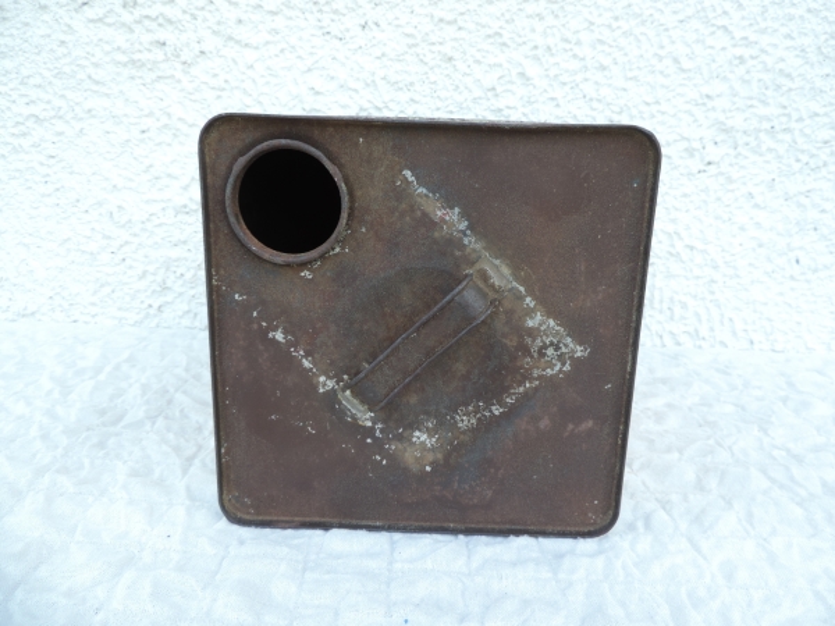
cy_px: 313
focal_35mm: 24
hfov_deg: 71.6
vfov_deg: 56.8
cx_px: 418
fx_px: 579
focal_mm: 4.3
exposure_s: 1/125
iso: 80
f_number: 3
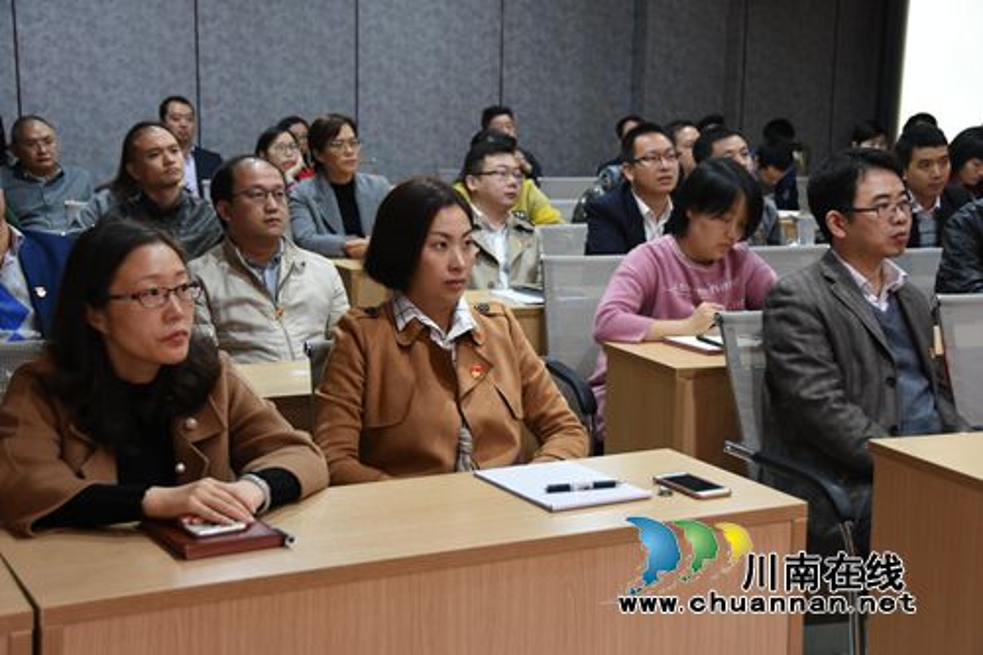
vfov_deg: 23.8
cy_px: 328
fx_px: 1556
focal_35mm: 57
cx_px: 492
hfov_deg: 35.1
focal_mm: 38
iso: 800
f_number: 4.2
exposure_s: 1/20
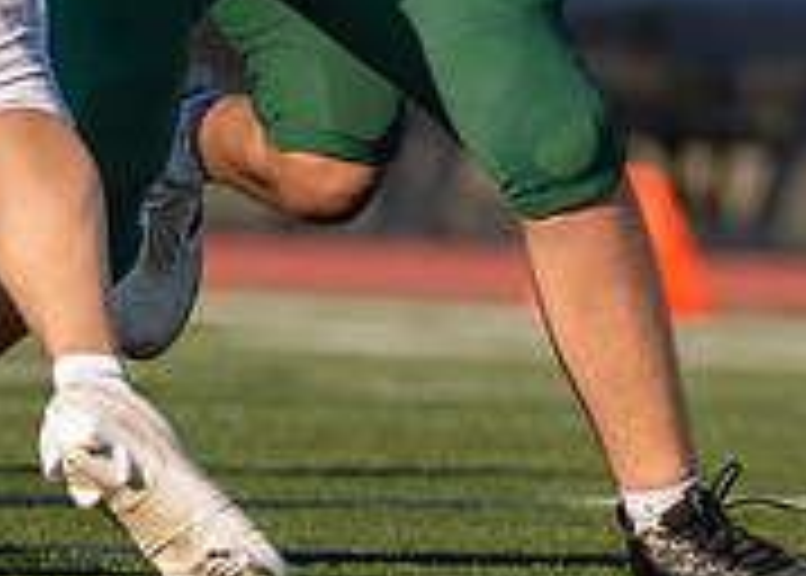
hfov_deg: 1.6
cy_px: -155
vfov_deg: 1.1
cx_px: 1229
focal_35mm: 1286
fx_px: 29449
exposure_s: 1/6400
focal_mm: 200
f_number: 2.8
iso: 250
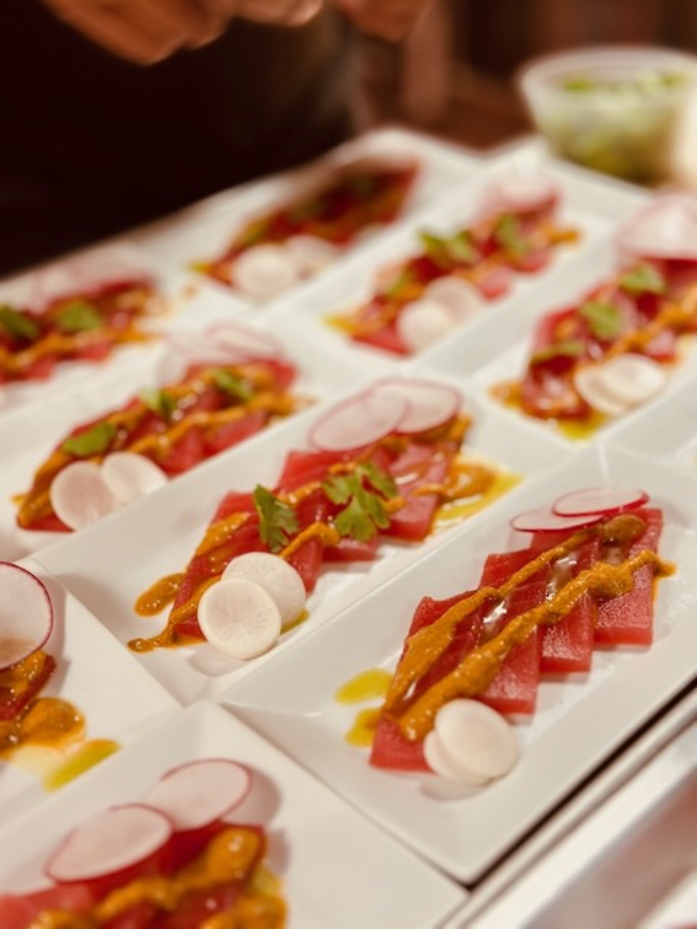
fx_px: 1289
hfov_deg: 30.3
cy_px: 464
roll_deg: -0.1
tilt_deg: -32.1
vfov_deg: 39.7
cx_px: 348
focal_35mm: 48
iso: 100
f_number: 1.78
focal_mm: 6.86
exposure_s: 1/59
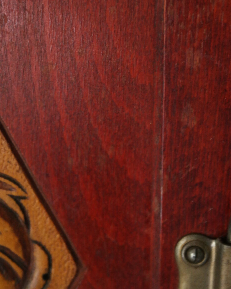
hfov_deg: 15.8
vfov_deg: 19.7
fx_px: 829
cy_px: 107
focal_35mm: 97
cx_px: 91
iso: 1600
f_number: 5.6
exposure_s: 1/30
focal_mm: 45
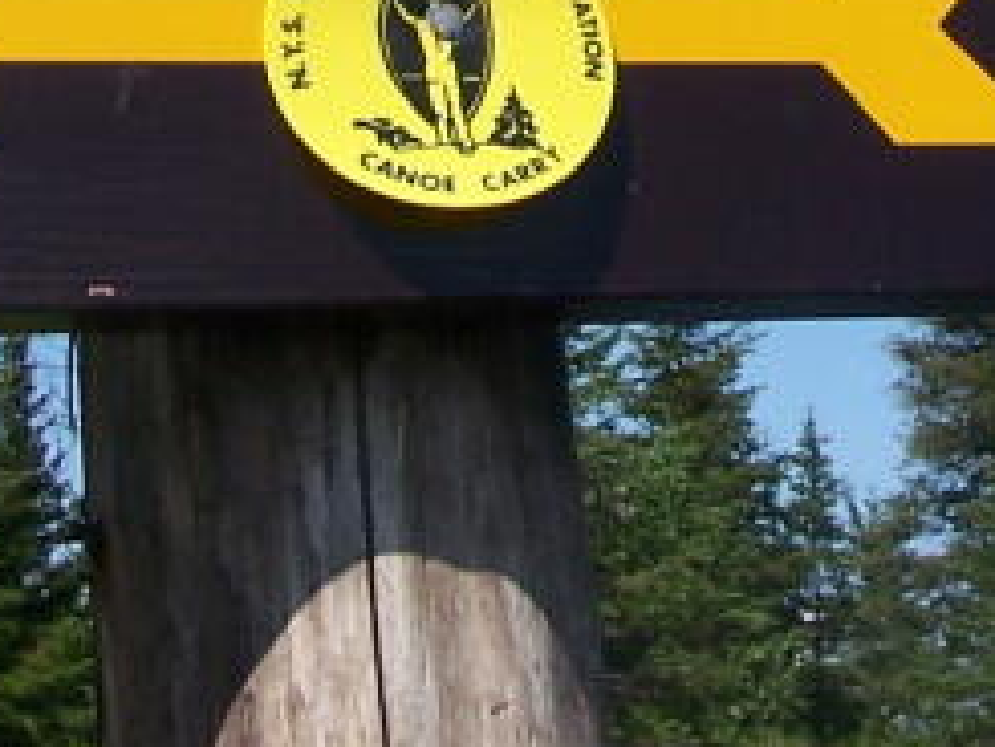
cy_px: -256
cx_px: 914
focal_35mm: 159
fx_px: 4573
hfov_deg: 12.3
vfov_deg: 9.2
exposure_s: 1/1000
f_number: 4
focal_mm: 6.3
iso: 80
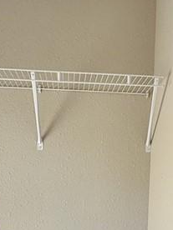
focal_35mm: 52
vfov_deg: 34.1
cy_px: 220
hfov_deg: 27.9
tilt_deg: -7.7
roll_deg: -1.2
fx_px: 347
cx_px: 108
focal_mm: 2.22
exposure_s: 1/134
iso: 50
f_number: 2.2
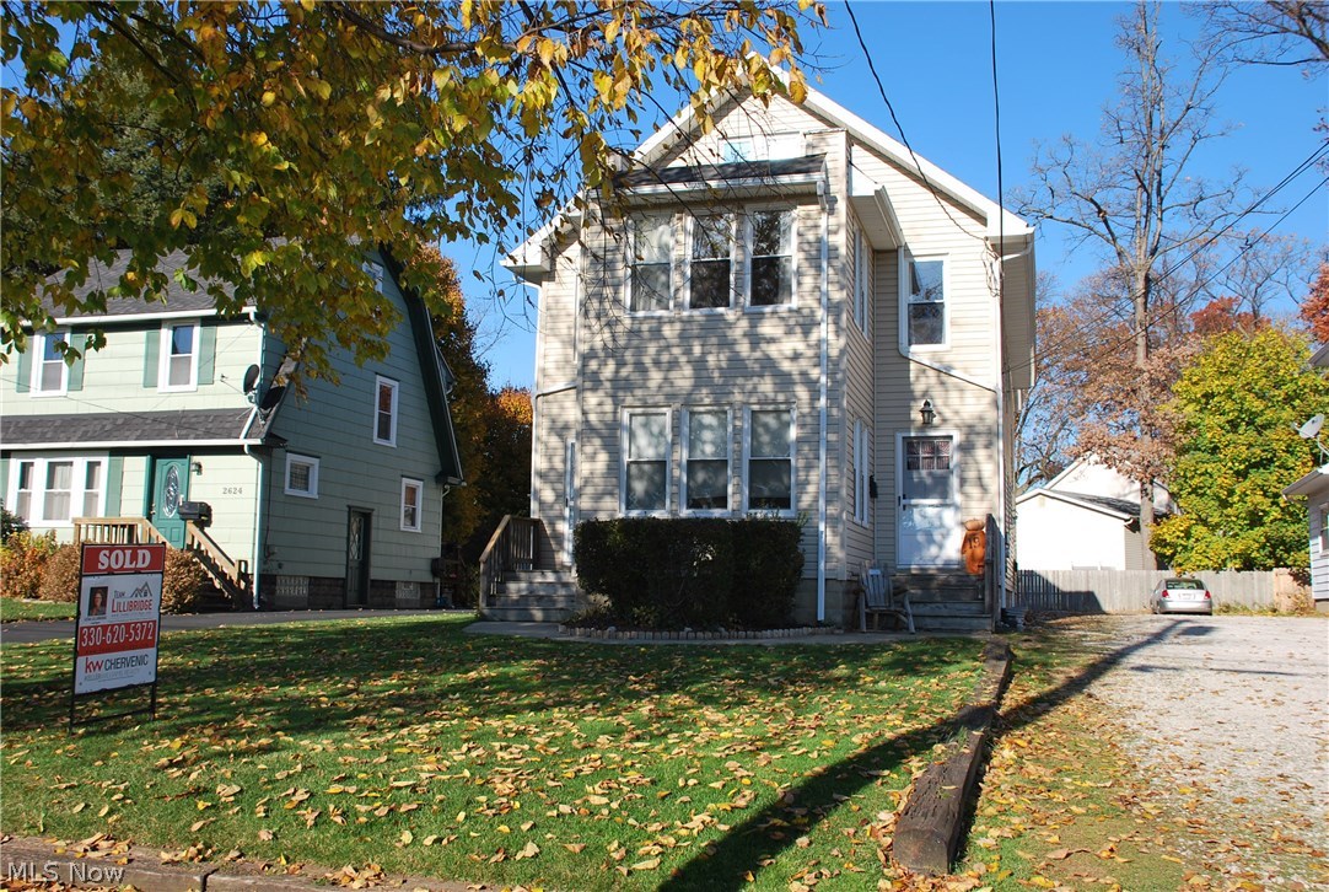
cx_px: 664
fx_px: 1221
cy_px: 446
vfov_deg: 40.1
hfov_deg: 57.1
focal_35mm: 33
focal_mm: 22
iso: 100
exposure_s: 1/200
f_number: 7.1
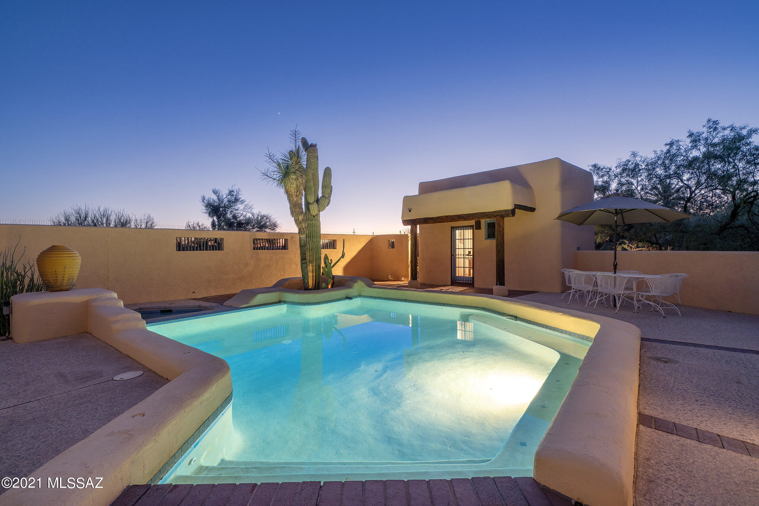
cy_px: 253
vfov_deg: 77.3
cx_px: 380
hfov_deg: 100.4
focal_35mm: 15
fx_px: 316
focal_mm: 15
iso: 100
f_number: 9
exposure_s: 5
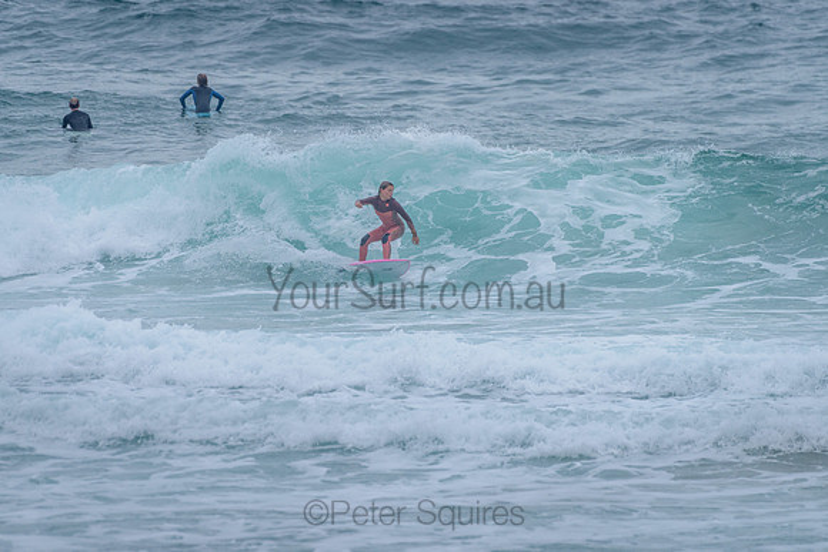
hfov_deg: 3.4
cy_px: 215
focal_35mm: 613
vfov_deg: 2.2
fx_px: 14096
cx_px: 415
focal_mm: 500
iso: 640
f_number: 5.6
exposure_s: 1/1250
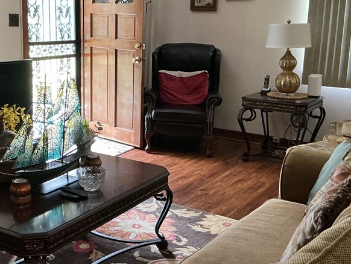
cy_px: 108
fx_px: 517
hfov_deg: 37.3
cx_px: 141
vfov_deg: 28.5
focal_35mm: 51
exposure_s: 1/40
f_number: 1.8
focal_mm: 3
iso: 200
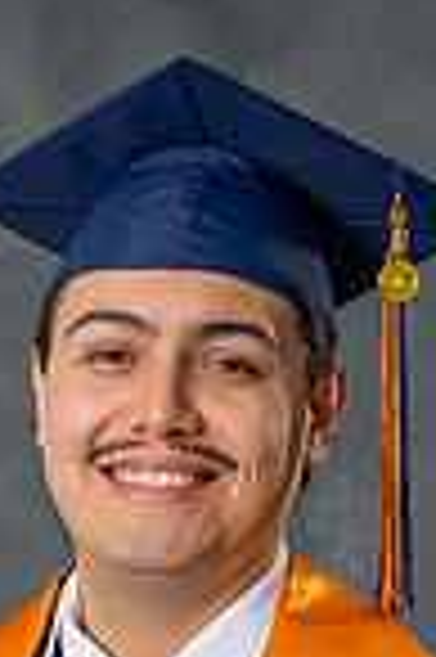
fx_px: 5135
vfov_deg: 7.2
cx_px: 171
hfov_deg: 4.9
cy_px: 872
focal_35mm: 282
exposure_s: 1/200
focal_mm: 55
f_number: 3.5
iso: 200
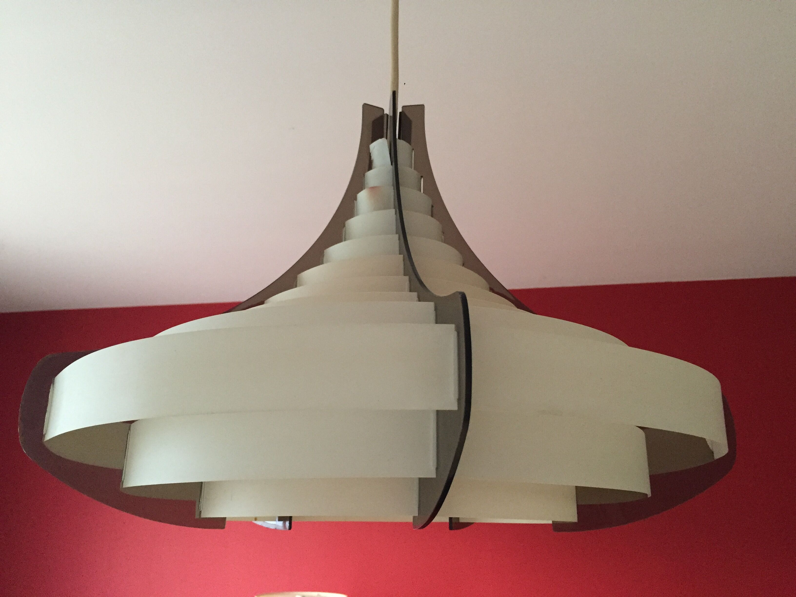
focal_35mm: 29
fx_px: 667
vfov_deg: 48.2
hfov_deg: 61.7
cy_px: 298
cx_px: 398
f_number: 2.2
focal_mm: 4.15
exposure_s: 1/25
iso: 250
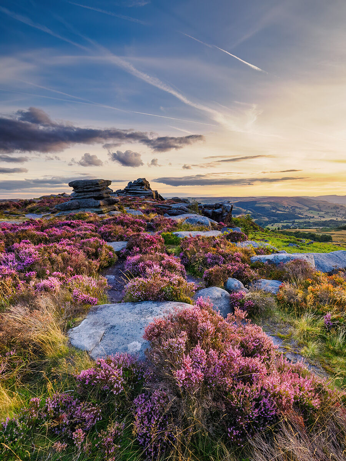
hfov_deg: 78.1
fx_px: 213
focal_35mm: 16
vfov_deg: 94.5
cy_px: 230
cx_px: 173
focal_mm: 8
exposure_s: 1/125
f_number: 6.3
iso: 200
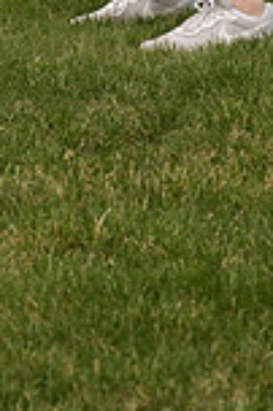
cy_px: -368
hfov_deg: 4.5
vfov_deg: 6.6
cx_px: -42
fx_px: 3477
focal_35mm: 305
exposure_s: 1/1250
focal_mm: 80
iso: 800
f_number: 8
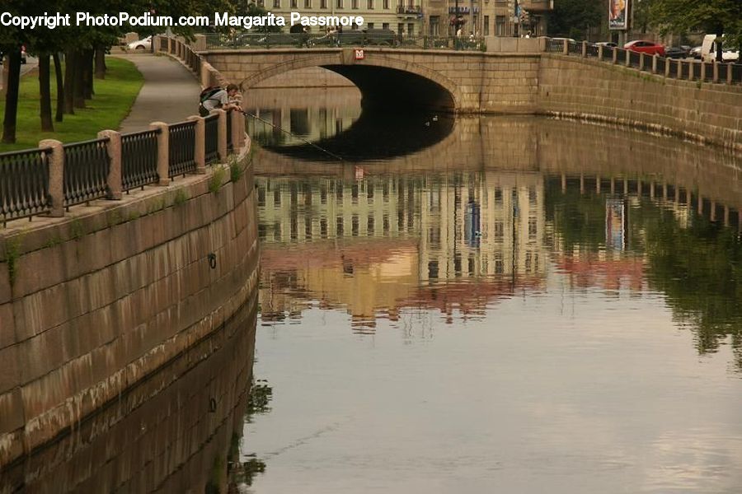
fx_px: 2473
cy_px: 247
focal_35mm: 120
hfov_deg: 17.1
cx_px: 371
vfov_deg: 11.4
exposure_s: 1/100
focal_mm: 80
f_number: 7.1
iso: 200
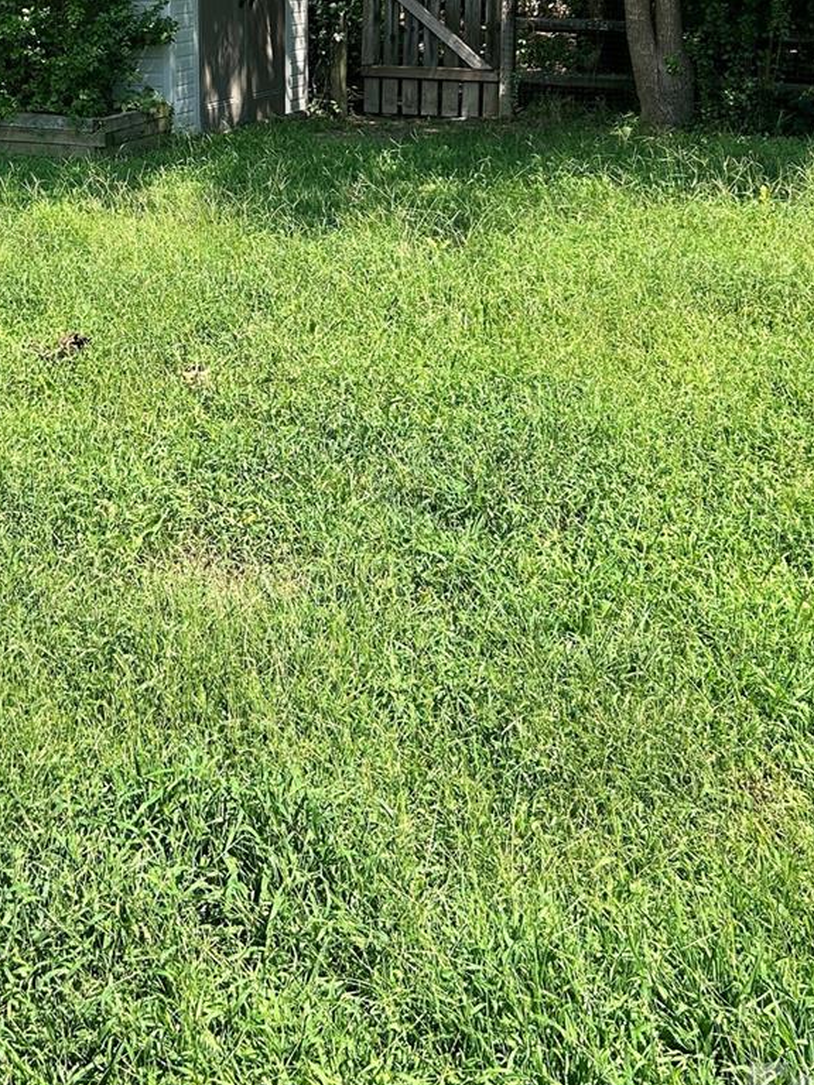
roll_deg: -0.4
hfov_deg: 27.6
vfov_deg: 35.0
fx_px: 1630
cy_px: 134
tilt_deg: -7.6
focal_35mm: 52
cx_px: 188
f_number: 1.5
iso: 50
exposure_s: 1/1224
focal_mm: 5.7
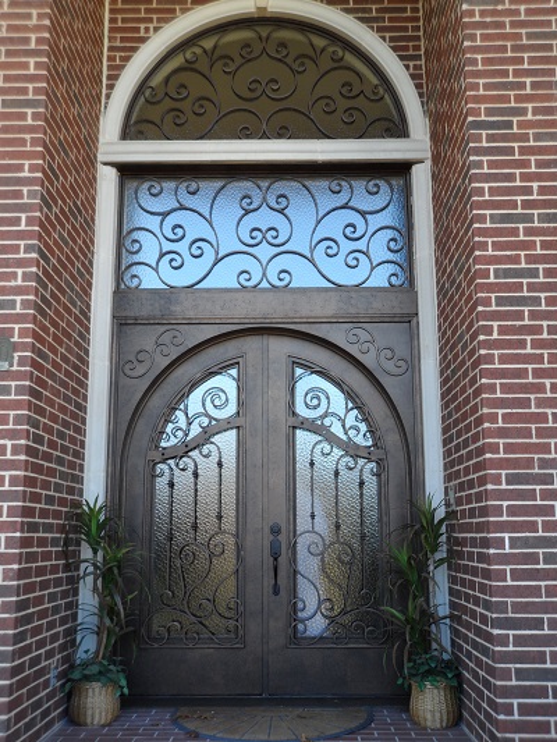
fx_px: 772
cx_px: 278
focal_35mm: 36
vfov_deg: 51.3
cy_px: 371
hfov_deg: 39.7
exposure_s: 1/45
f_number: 3.8
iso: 80
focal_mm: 6.6
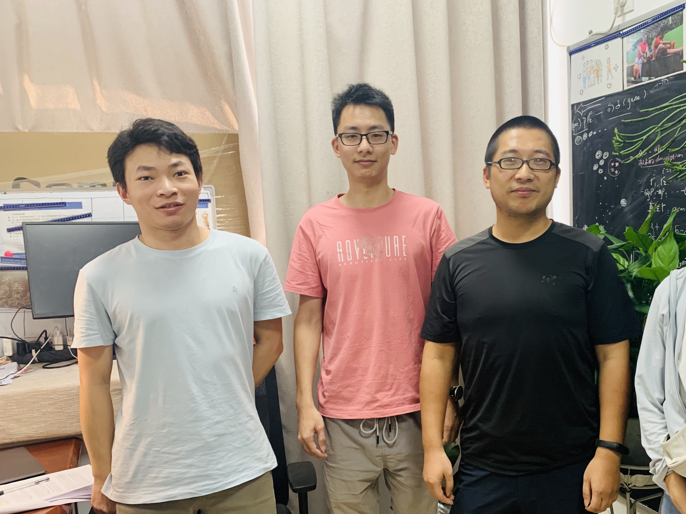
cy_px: 296
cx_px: 420
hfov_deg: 56.3
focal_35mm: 32
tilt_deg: -5.6
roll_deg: +2.1
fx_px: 634
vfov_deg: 44.0
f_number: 1.8
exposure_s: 1/60
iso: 200
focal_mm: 4.25
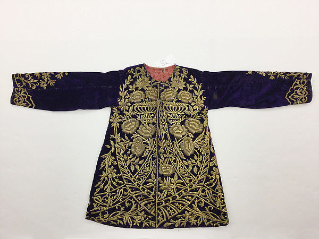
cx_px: 160
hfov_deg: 58.4
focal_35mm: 31
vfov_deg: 45.4
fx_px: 286
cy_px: 120
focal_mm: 3.3
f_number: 2.4
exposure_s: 1/60
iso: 32
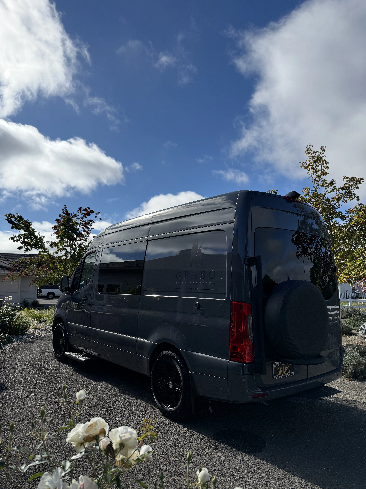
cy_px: 244
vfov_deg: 71.6
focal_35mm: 24
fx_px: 338
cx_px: 183
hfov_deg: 56.8
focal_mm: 6.76
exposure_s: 1/9091
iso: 100
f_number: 1.78
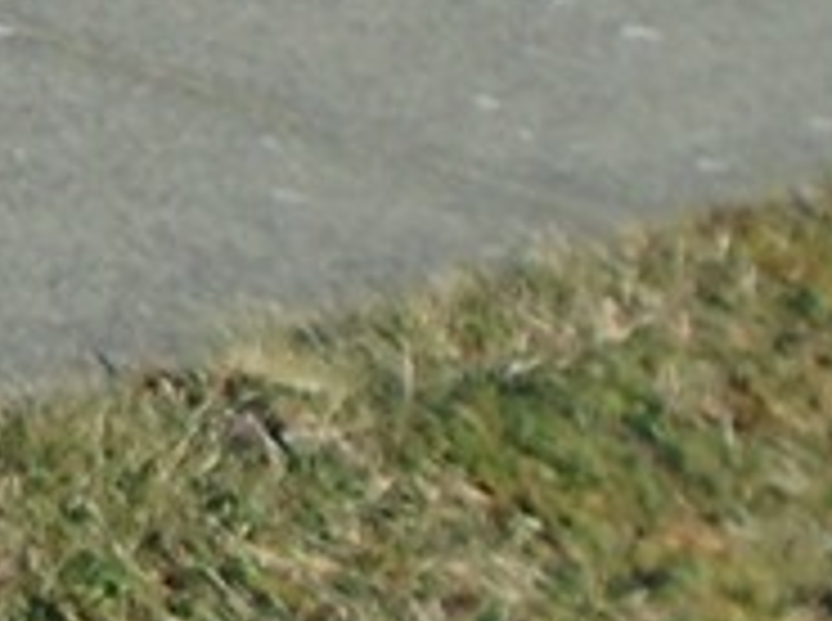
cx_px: -1264
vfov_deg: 7.9
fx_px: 4126
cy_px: -968
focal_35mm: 172
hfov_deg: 9.9
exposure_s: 1/640
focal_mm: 5.5
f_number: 3.5
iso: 100
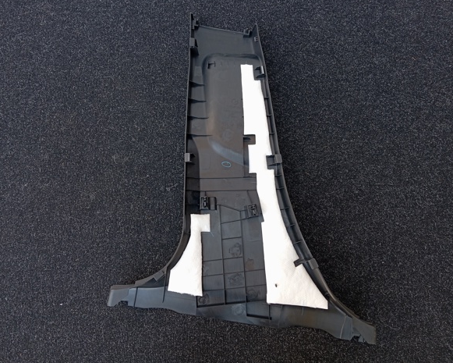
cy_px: 178
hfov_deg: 58.7
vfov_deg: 48.5
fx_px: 402
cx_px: 208
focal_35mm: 30
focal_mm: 4.22
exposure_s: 1/100
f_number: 1.8
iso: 106
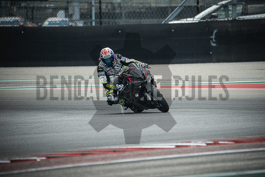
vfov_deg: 2.3
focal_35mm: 600
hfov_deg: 3.4
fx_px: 4417
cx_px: 132
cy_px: 88
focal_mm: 400
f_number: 5.6
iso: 1600
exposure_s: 1/1600
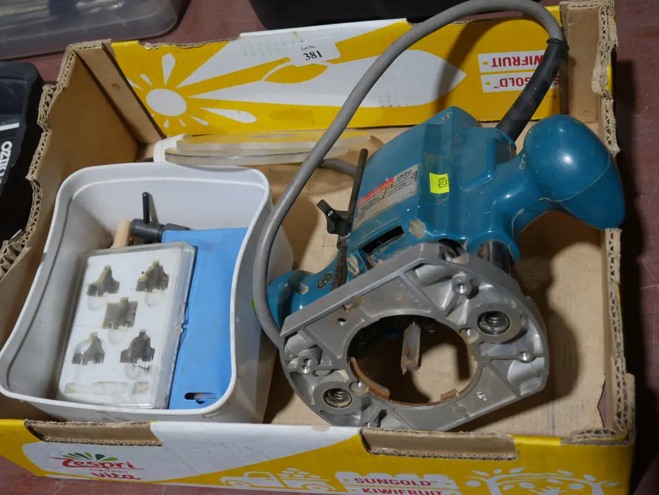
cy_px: 248
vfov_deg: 30.3
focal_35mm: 48
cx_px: 330
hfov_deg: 39.7
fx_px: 914
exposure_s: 1/60
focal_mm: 24
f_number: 5.2
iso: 320
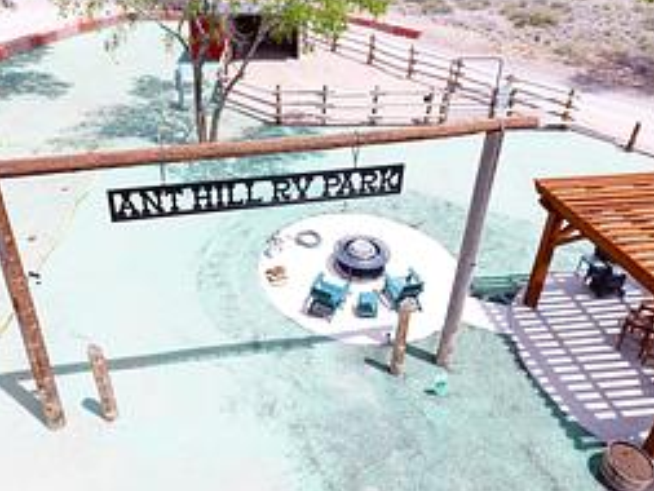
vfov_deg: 50.6
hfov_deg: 64.8
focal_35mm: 27
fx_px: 510
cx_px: 268
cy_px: 168
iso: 100
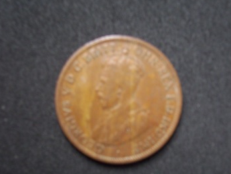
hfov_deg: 42.9
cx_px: 126
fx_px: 294
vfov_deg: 32.9
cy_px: 99
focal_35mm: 44
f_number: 2.9
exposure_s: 1/8
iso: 160
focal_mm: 5.7
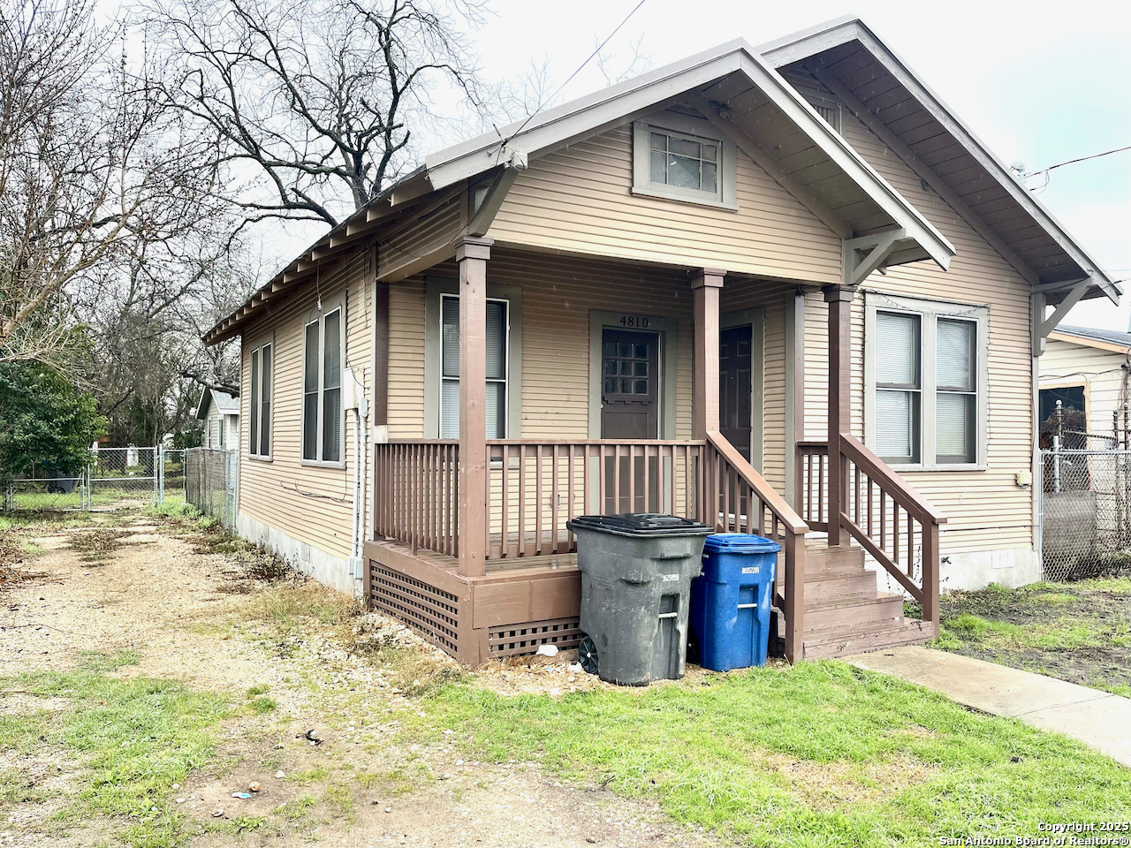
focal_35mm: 25
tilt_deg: +1.1
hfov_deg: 69.4
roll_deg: -0.5
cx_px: 566
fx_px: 817
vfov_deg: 54.9
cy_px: 424
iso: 32
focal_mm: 5.1
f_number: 1.6
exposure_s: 1/421
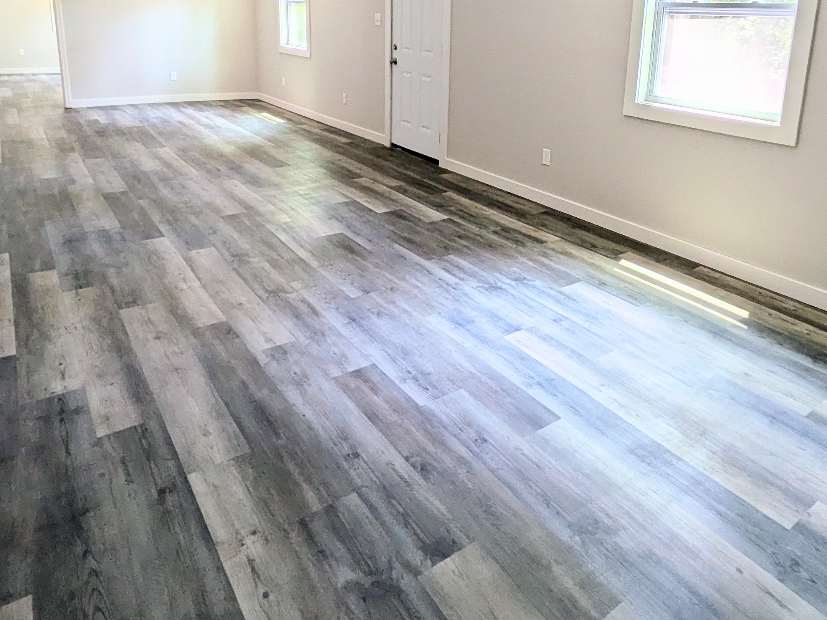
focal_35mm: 26
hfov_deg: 66.9
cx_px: 480
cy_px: 149
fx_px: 621
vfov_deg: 50.7
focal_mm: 1.85
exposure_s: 1/60
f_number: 2.2
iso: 68
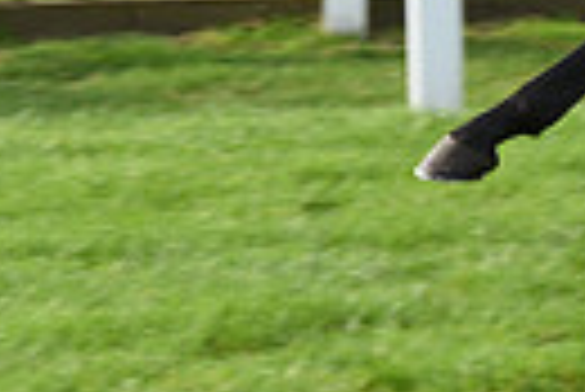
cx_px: 1161
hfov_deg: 3.7
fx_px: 9045
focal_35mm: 556
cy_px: -426
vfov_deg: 2.5
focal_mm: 125
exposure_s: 1/800
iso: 640
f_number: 6.3
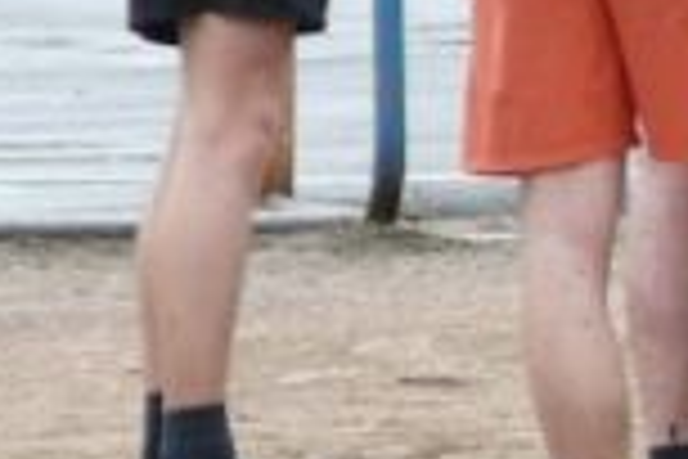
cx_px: 1232
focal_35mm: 1603
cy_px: -261
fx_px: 30633
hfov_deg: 1.3
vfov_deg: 0.9
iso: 100
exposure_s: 1/100
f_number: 3.6
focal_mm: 49.9
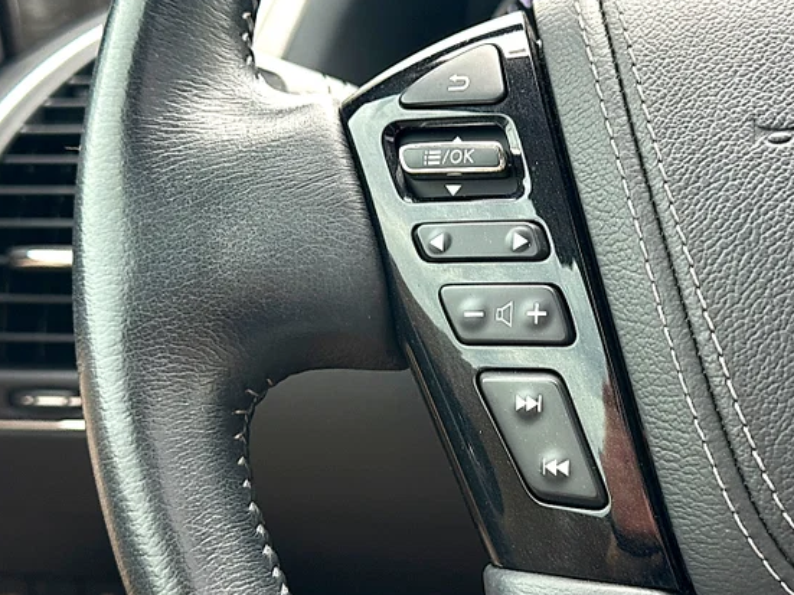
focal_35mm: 61
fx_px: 1399
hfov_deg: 31.7
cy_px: 302
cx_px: 438
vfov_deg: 24.0
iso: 64
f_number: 1.78
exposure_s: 1/121
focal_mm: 6.86
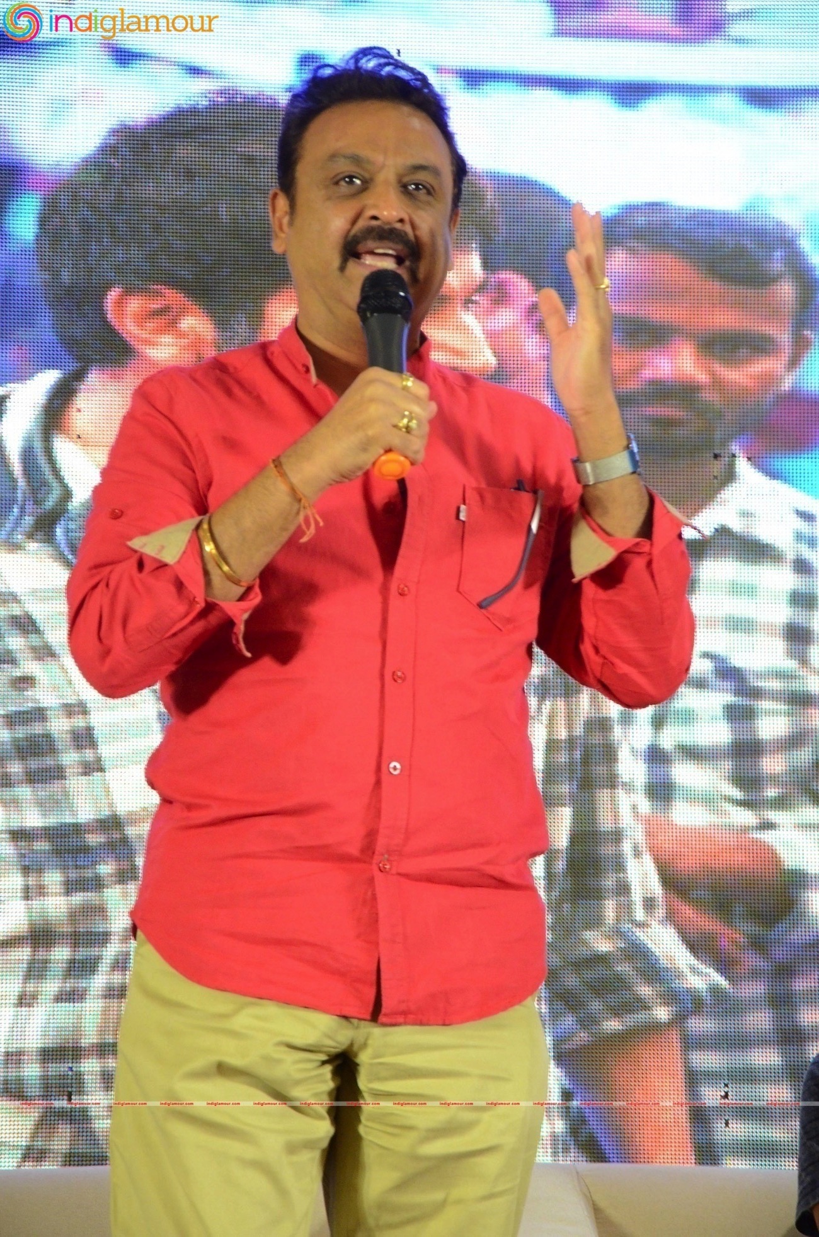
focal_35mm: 158
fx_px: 5399
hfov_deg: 8.7
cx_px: 410
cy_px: 618
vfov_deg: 13.1
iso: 2500
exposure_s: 1/80
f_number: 5.6
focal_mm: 105
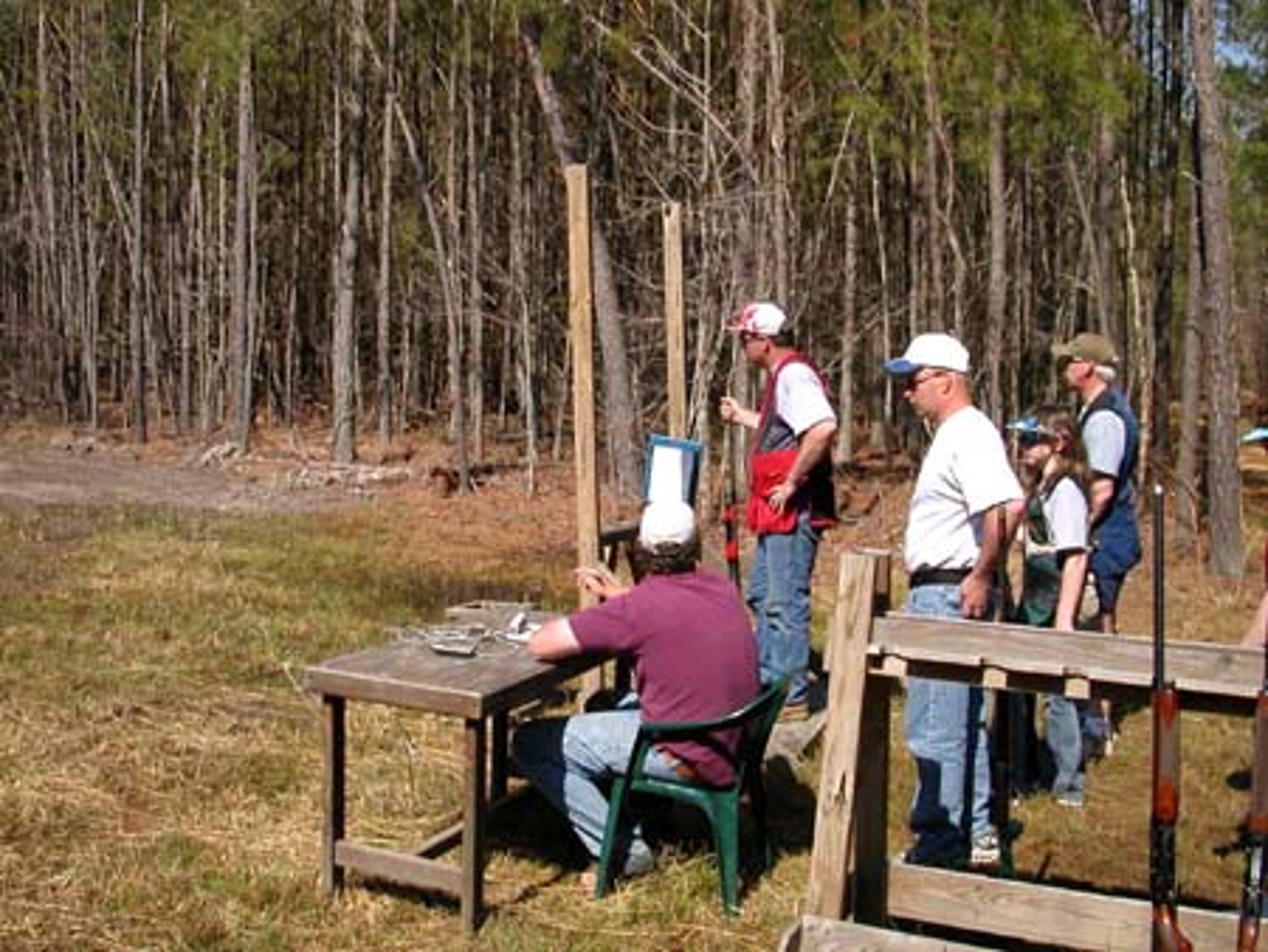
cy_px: 476
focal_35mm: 37
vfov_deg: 38.7
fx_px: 1356
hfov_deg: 50.1
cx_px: 634
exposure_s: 1/554
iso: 100
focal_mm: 5.6
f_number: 4.5
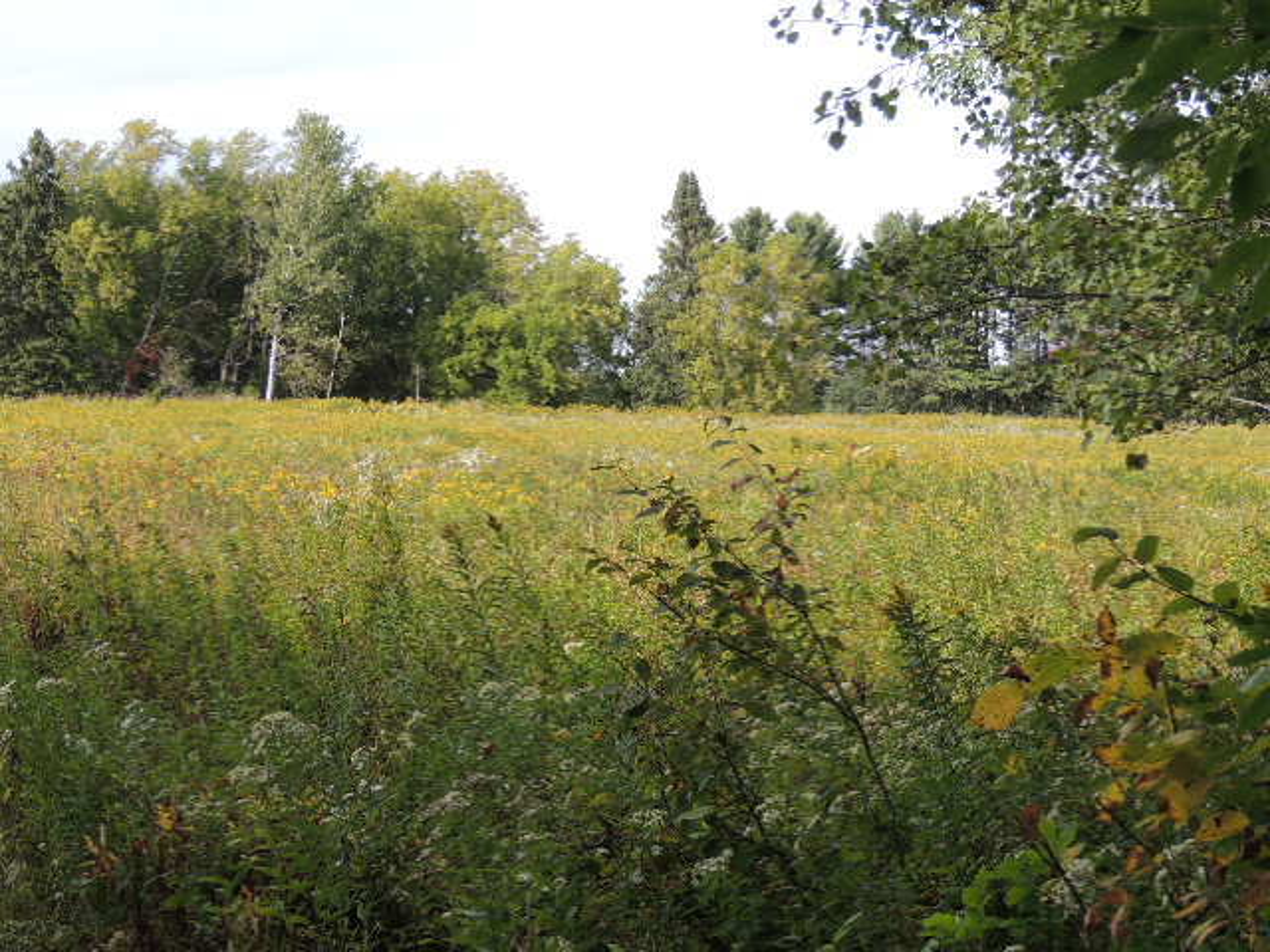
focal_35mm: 85
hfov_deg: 23.0
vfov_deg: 17.4
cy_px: 476
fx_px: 3119
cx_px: 635
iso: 100
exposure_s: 1/250
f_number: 4
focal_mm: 15.1
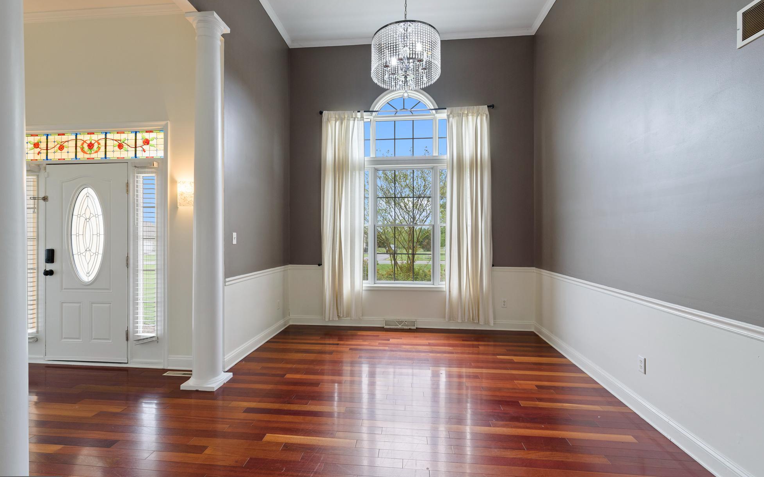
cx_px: 375
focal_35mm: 16
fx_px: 333
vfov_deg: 71.2
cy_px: 238
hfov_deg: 97.8
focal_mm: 15
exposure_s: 1/20
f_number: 8
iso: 400
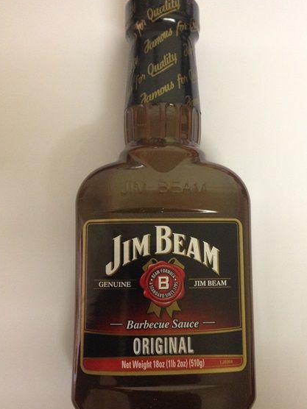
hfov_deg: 37.7
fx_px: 449
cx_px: 170
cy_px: 202
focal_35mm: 38
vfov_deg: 49.0
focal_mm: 4.12
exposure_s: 1/20
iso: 250
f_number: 2.4
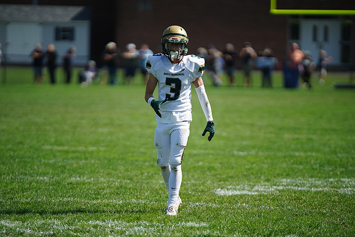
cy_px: 118
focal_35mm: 300
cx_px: 178
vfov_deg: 4.6
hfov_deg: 6.9
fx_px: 2959
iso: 400
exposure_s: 1/5000
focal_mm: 300
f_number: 2.8
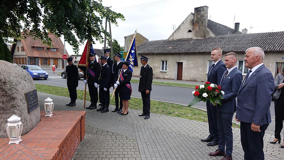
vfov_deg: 42.7
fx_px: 203
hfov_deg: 69.9
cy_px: 94
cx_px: 143
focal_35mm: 27
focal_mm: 8.8
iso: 125
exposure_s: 1/500
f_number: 4
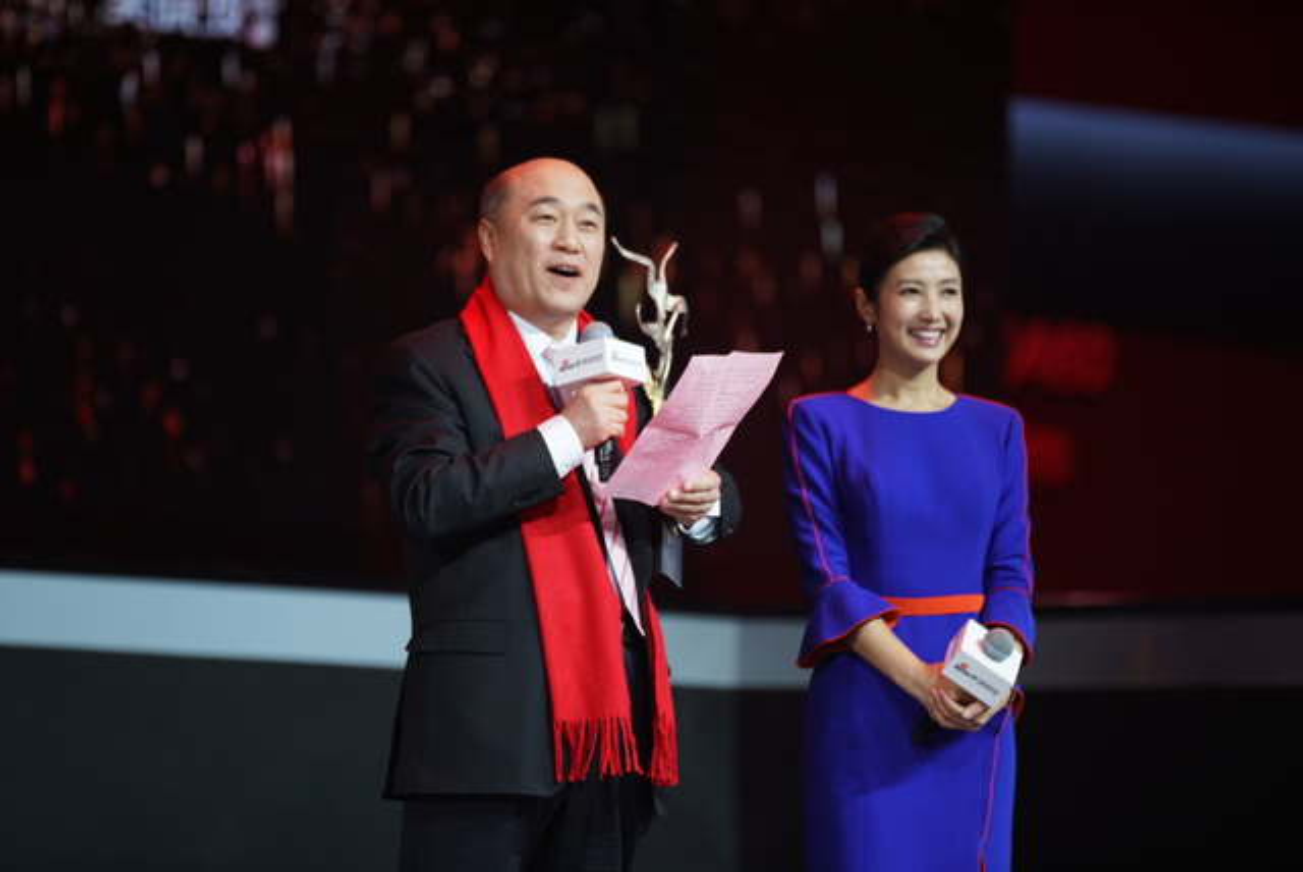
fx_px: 10868
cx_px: 652
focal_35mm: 300
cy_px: 436
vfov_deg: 4.6
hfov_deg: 6.9
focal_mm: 300
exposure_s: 1/320
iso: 640
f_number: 2.8
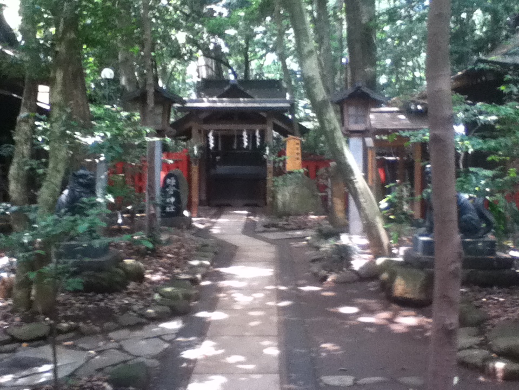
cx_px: 260
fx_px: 480
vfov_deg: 44.2
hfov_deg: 56.8
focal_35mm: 32
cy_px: 195
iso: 250
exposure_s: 1/30
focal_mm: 3.85
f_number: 2.4
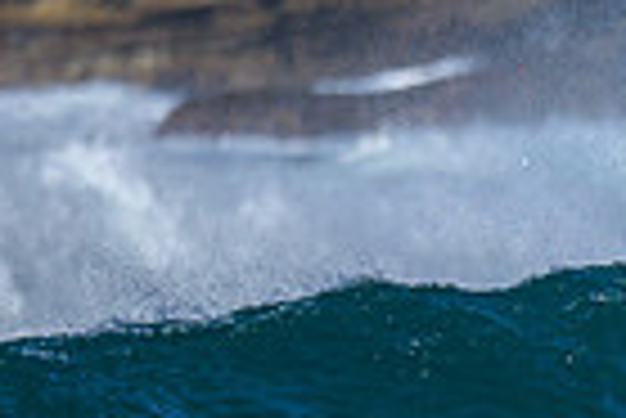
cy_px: 382
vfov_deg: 0.3
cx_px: 1348
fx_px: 79619
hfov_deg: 0.5
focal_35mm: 4574
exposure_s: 1/2000
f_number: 6.3
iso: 250
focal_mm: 800
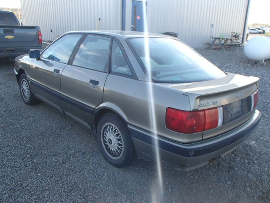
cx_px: 135
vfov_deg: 46.8
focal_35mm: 30
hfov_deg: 60.0
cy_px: 102
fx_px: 234
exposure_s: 1/125
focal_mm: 5.4
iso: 100
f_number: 4.1
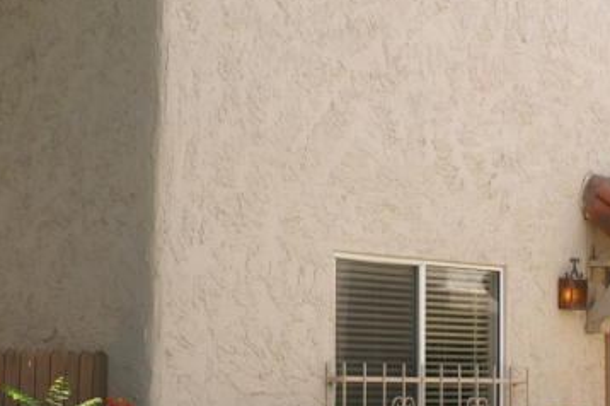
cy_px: 206
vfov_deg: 14.1
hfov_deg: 21.0
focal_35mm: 97
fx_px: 1642
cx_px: 332
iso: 100
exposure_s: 1/80
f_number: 10
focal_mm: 20
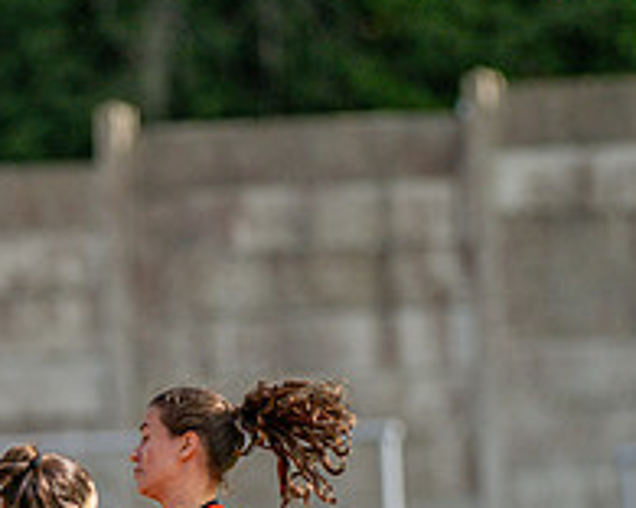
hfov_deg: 2.0
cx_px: -214
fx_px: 18334
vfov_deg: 1.6
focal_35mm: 974
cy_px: 658
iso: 200
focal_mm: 300
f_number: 2.8
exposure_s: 1/3200
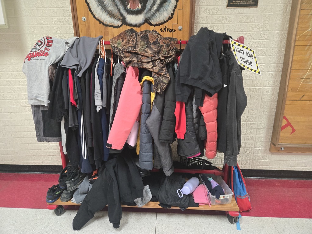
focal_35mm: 23
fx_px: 207
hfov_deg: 73.9
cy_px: 117
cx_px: 156
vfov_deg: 58.9
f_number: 1.8
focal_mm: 5.4
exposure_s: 1/60
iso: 800
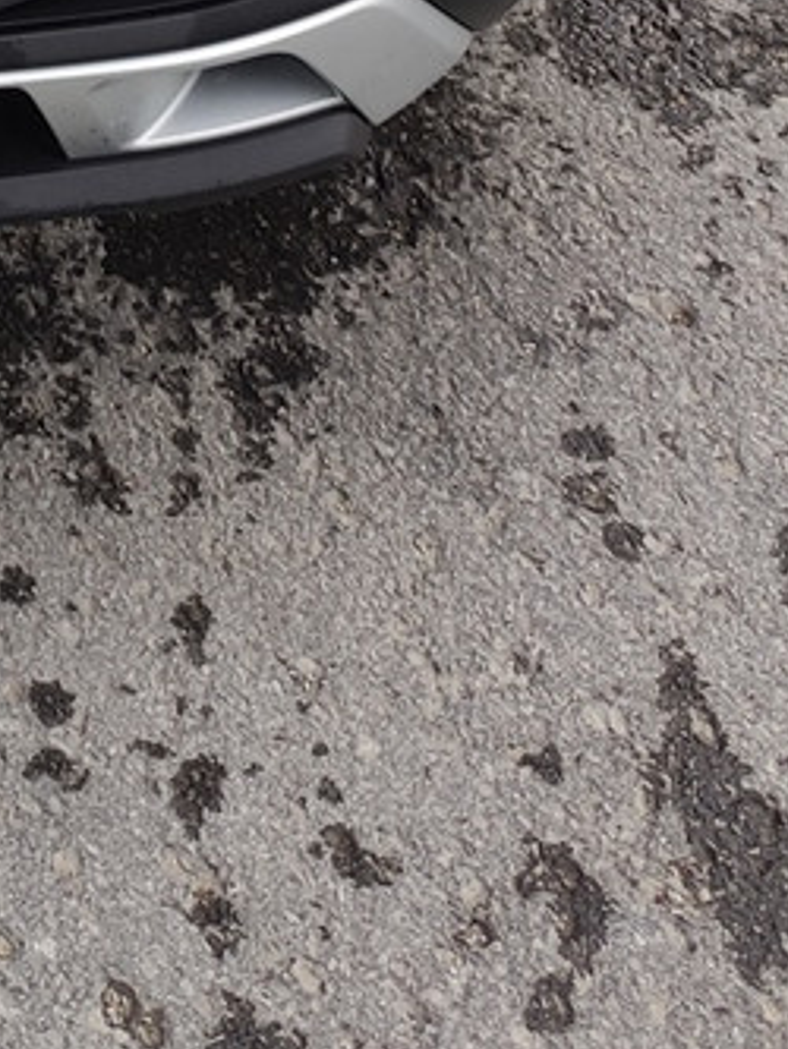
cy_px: -1333
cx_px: -930
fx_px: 3640
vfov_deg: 13.1
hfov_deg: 10.9
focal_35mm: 120
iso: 101
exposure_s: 1/100
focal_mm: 5.43
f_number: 1.89
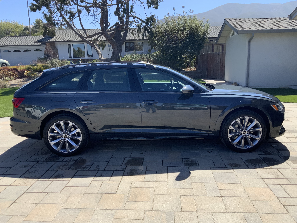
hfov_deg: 61.7
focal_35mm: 29
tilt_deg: -11.1
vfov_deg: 48.2
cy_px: 112
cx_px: 148
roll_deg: +0.8
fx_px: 249
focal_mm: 3
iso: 16
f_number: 1.8
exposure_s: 1/1035
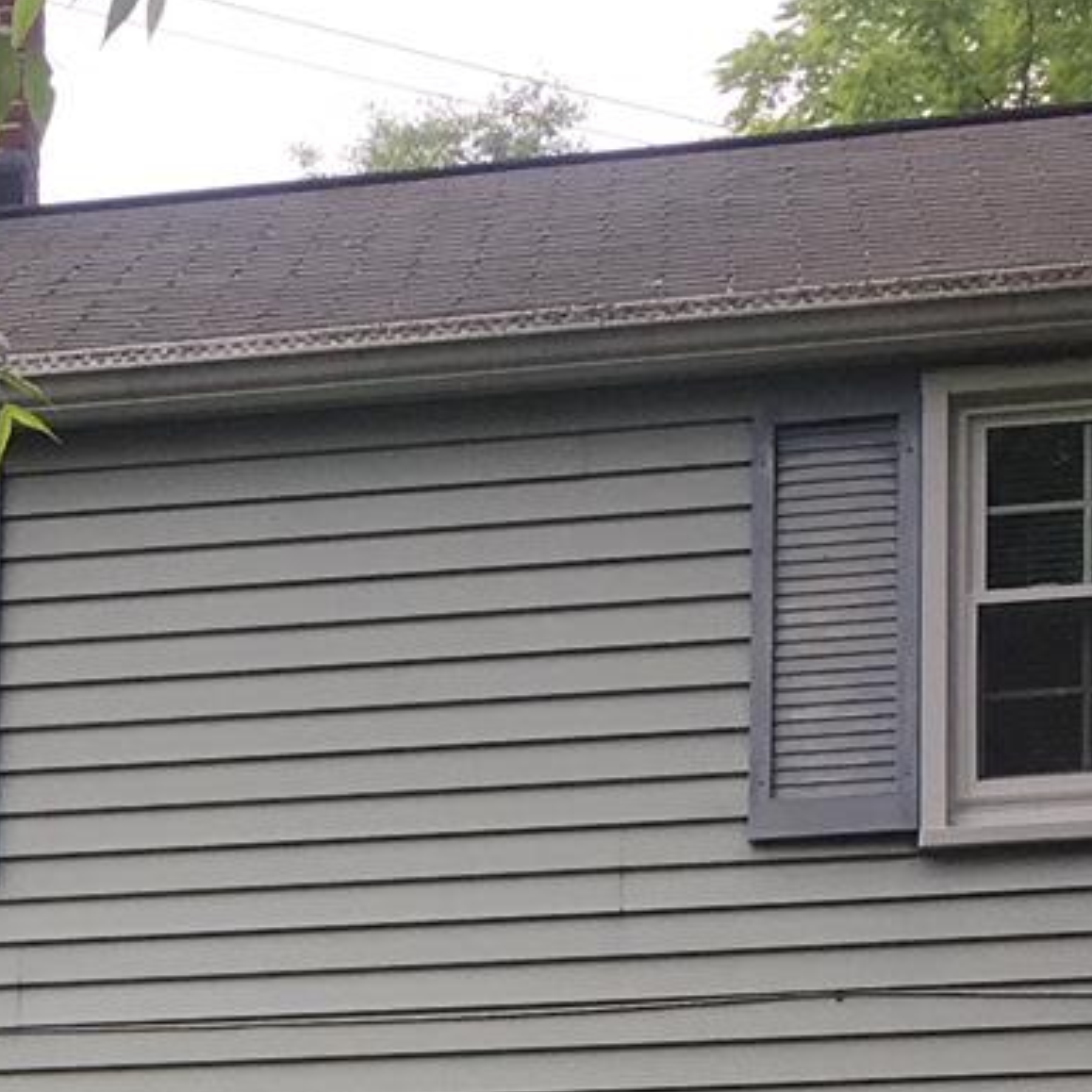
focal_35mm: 134
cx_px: -716
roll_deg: -1.2
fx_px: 4783
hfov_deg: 12.2
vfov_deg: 12.2
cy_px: 1805
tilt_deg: +6.4
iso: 25
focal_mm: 4.15
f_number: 2.2
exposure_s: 1/712
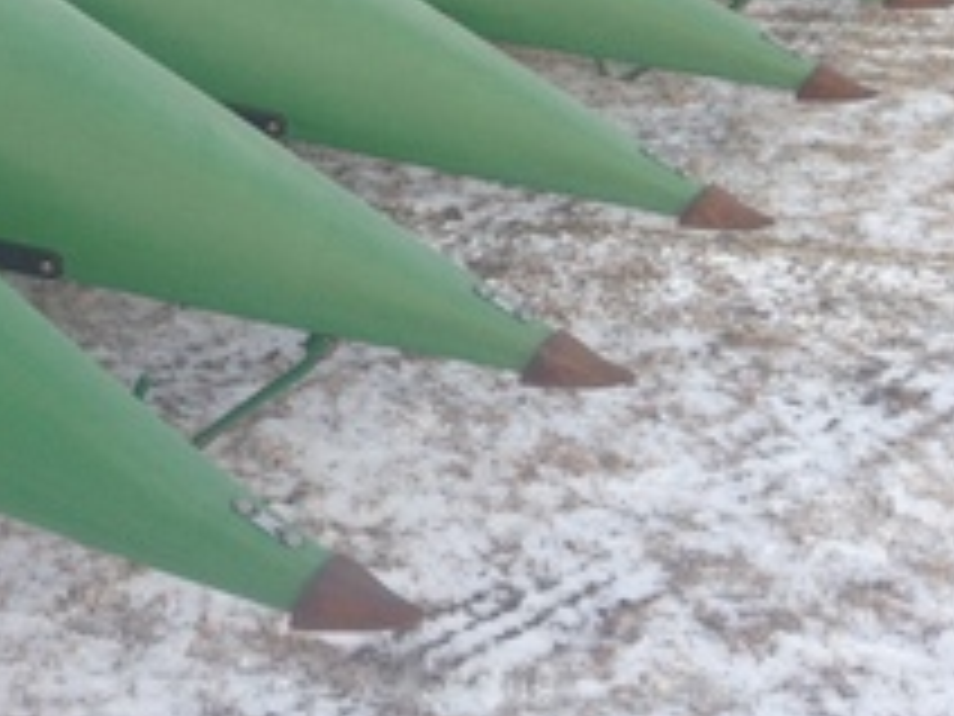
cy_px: -167
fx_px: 2480
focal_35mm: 90
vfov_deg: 15.7
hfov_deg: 20.8
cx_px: -63
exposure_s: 1/120
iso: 50
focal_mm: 4.28
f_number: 2.4
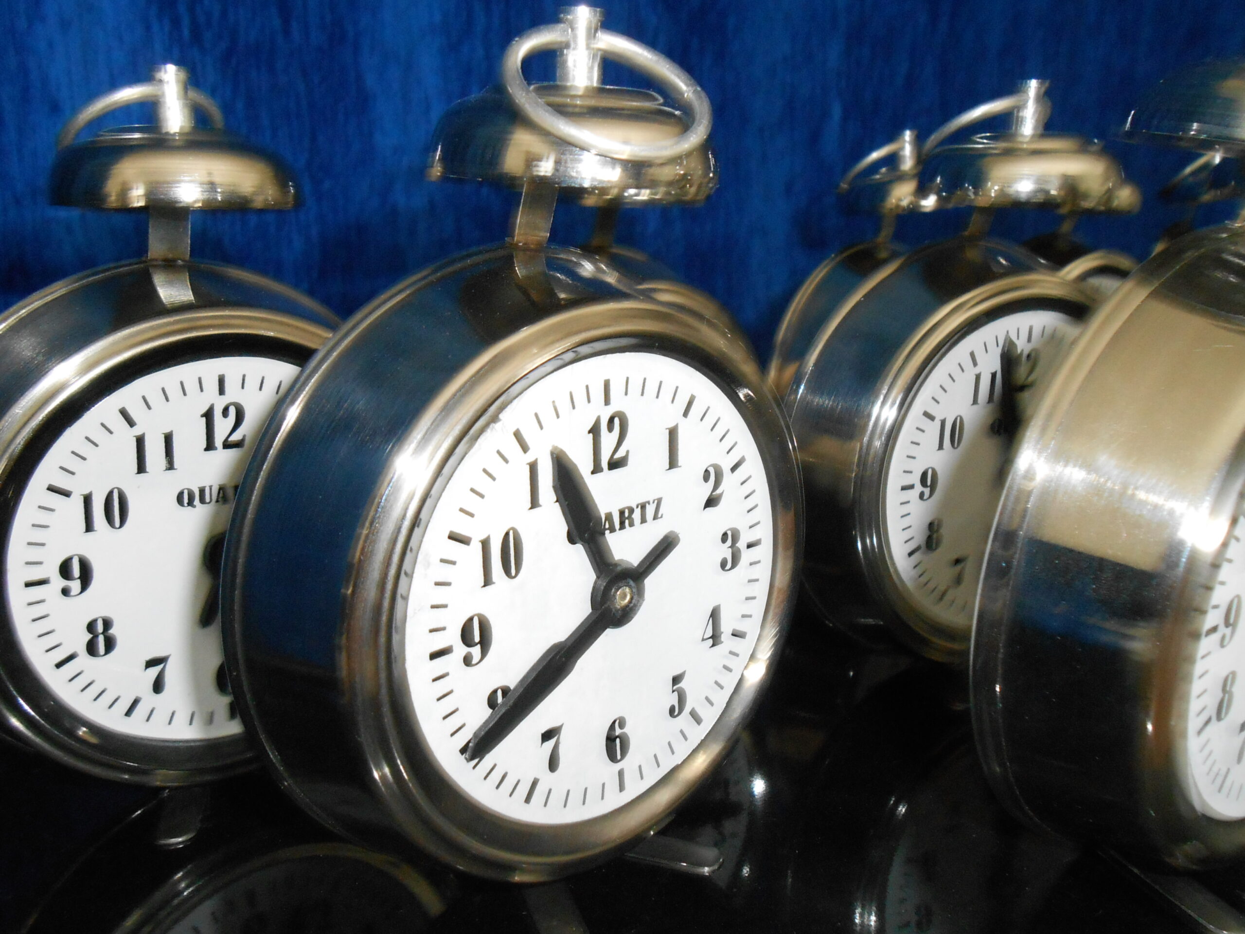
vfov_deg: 46.8
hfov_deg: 60.0
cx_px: 622
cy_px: 467
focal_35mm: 30
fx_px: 1079
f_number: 3.8
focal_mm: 5.3
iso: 400
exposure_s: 1/5
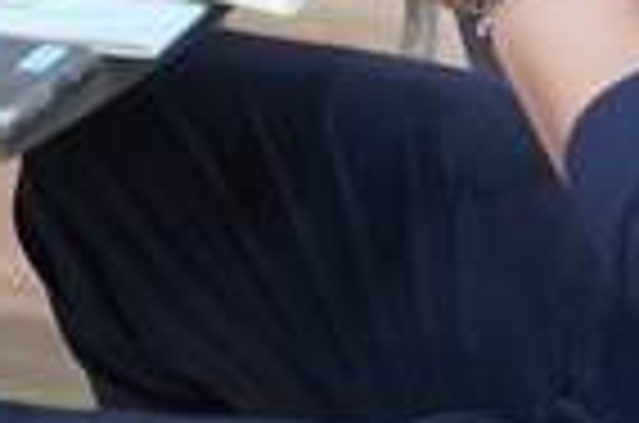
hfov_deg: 8.7
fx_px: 4197
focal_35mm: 237
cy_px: -664
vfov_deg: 5.5
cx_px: 369
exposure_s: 1/160
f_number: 4
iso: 1600
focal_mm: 42
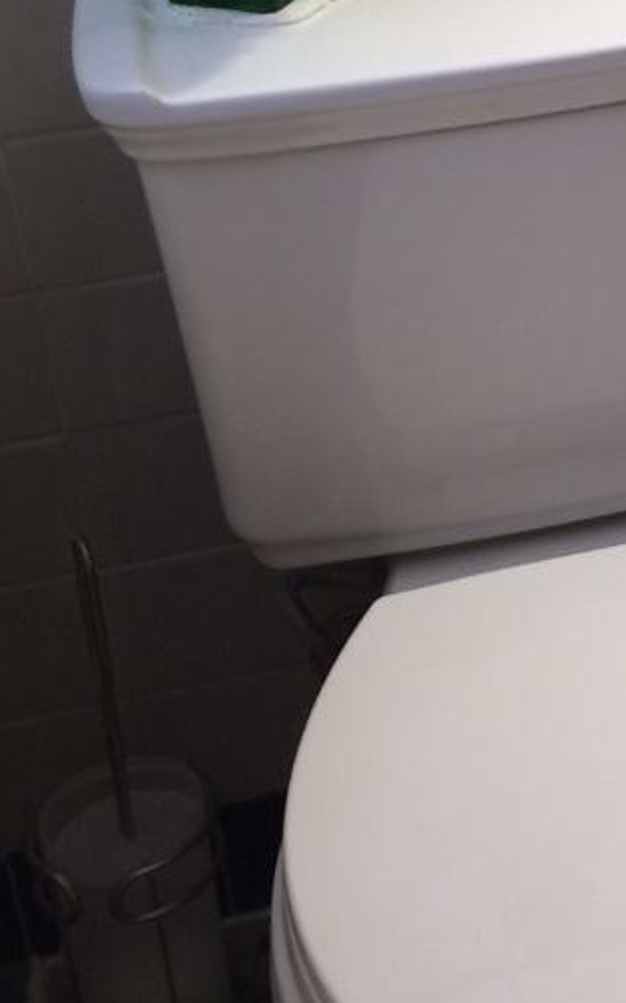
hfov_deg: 12.8
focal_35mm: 88
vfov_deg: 22.9
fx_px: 2404
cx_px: 1286
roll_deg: -0.9
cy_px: 74
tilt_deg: -25.4
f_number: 2.2
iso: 40
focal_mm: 4.15
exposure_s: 1/30
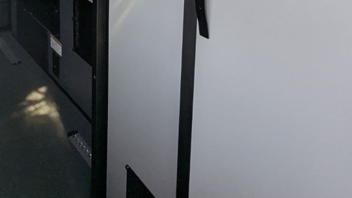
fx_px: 420
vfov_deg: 21.6
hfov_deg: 44.5
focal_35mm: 45
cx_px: 106
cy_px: -109
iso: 111
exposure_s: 1/162
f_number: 2.2
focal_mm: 2.35
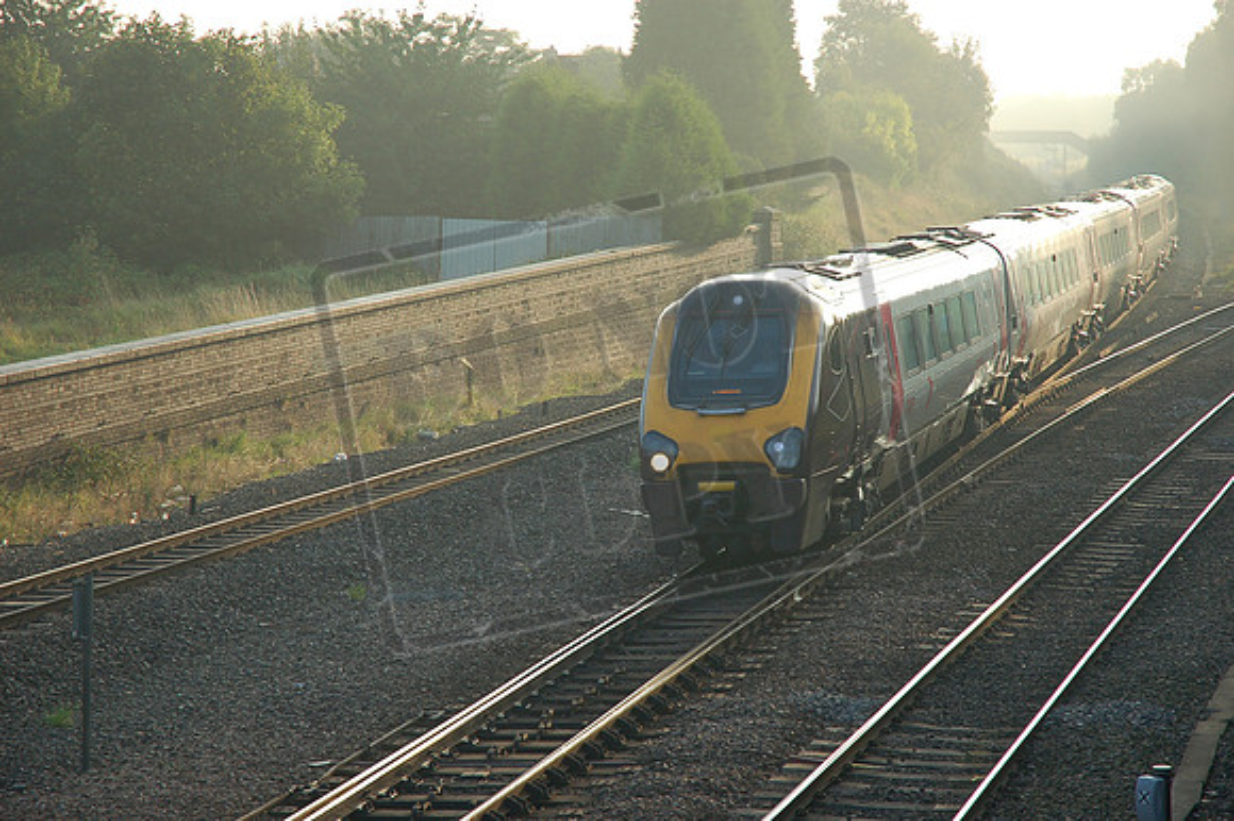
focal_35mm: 105
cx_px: 617
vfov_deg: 13.0
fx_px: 3597
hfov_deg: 19.5
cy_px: 410
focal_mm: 70
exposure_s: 1/640
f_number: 4.5
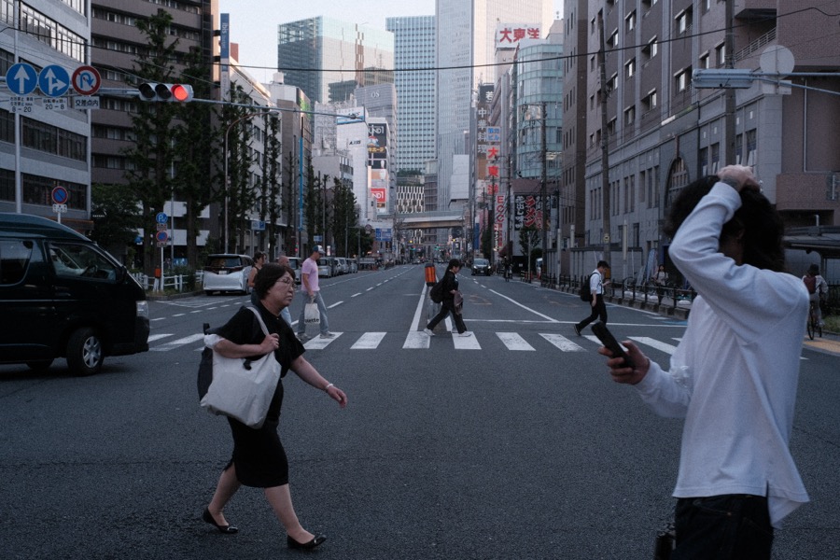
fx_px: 957
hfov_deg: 47.4
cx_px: 420
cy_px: 280
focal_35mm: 41
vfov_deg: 32.6
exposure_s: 1/200
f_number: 8
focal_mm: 27
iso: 640
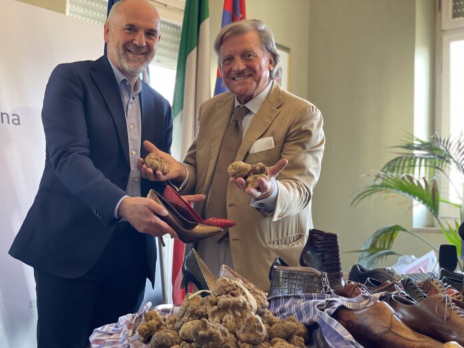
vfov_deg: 28.0
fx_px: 697
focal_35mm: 52
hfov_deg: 36.8
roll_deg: -1.4
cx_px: 232
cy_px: 174
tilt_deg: +3.0
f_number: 2
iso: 125
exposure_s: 1/33
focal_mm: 6
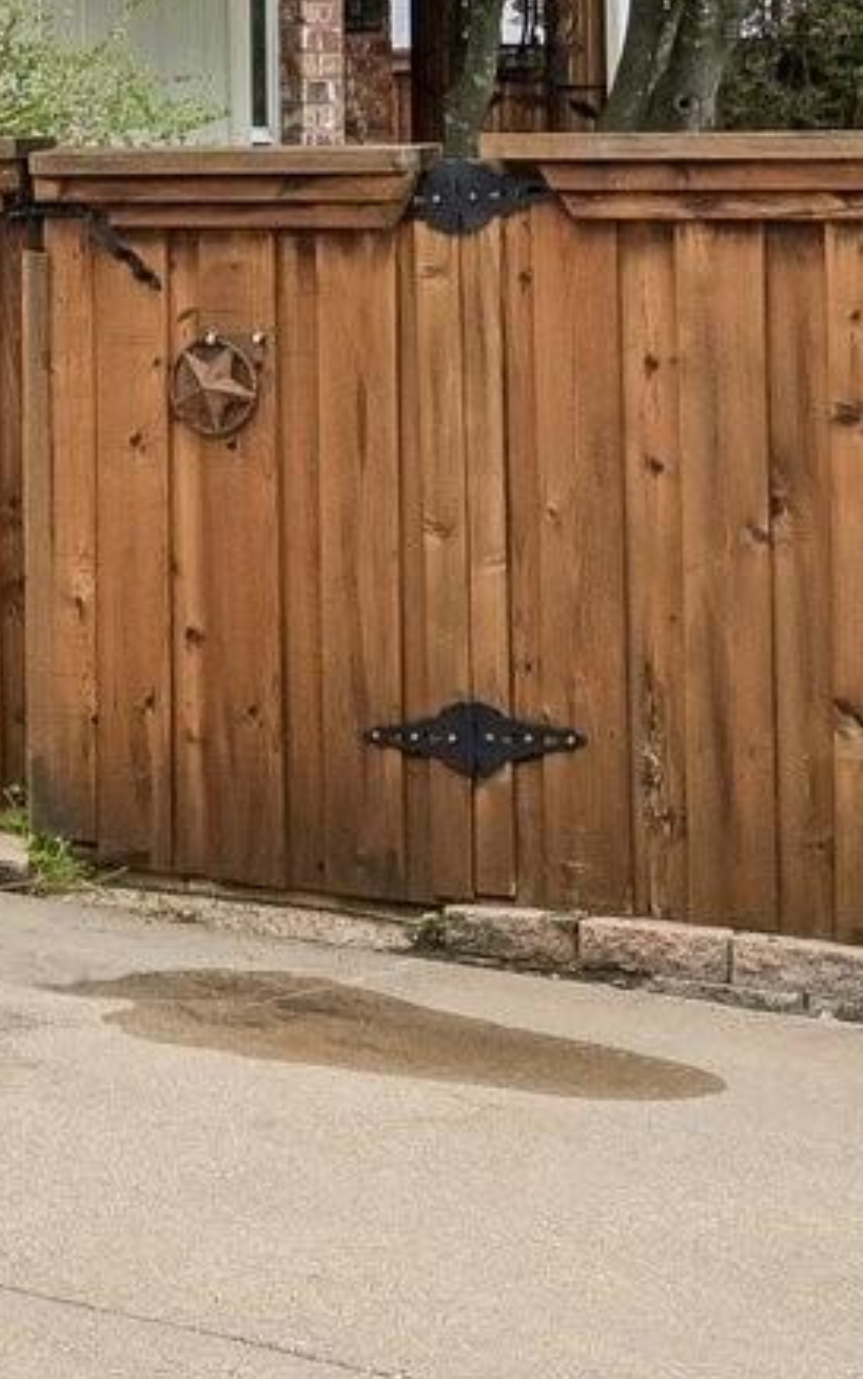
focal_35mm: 110
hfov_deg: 10.5
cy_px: 103
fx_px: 4134
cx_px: -1084
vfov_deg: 18.6
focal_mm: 23
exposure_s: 1/500
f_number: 8
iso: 400
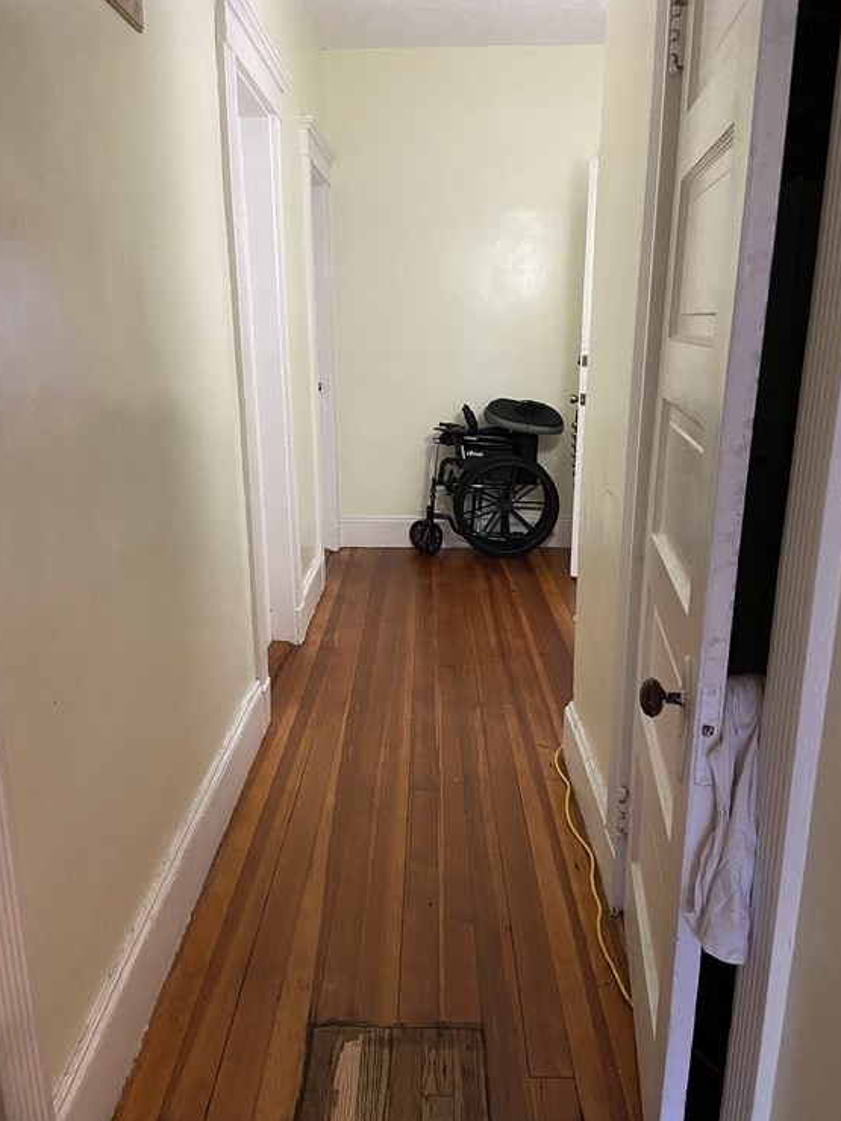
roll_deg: +0.4
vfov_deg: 65.3
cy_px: 568
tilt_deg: -16.0
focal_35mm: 27
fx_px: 875
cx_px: 415
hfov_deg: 51.4
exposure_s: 1/40
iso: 500
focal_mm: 4.25
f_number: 1.8
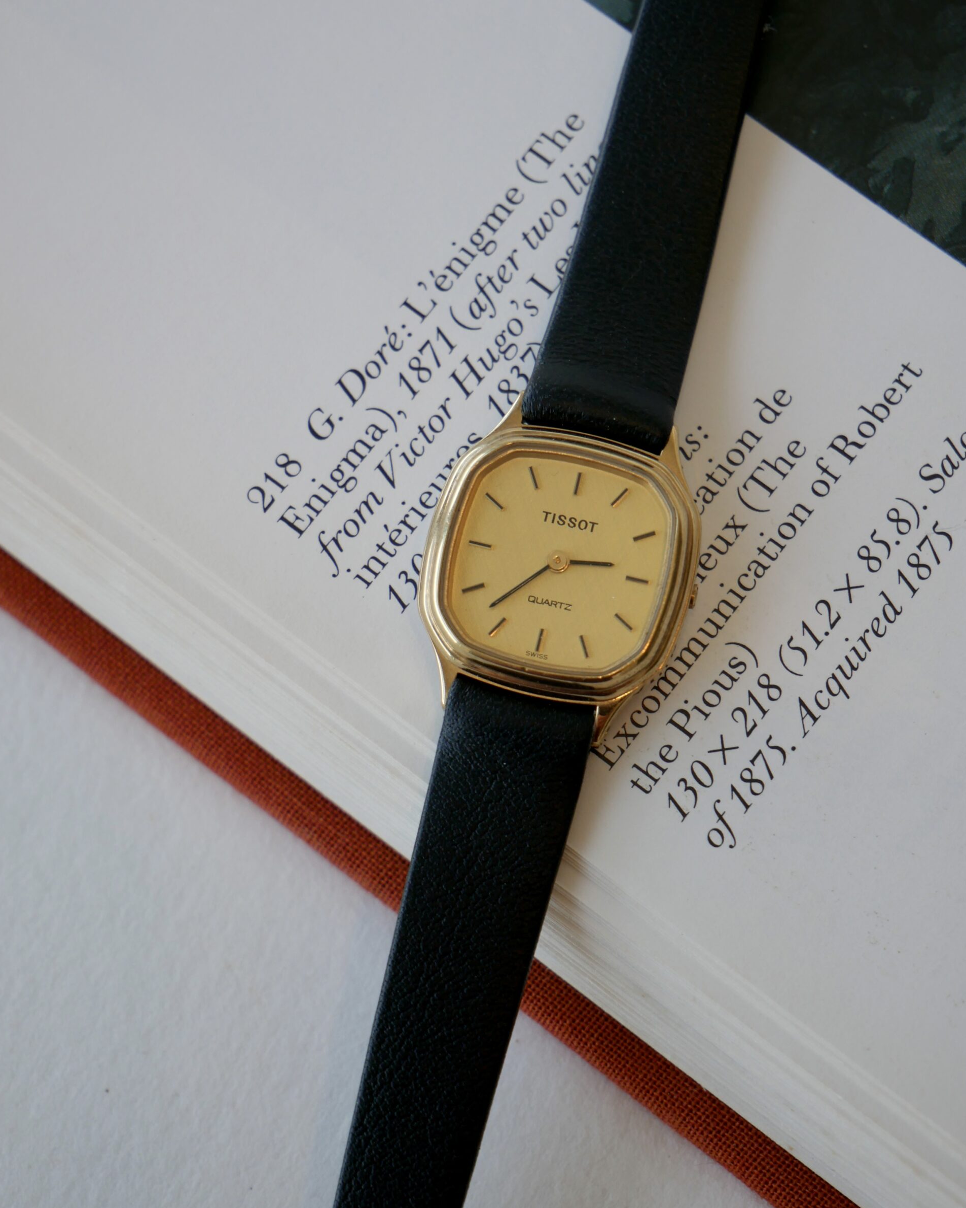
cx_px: 484
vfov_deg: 18.3
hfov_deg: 14.7
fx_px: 3752
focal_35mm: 105
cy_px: 560
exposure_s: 1/125
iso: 200
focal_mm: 50
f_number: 5.6
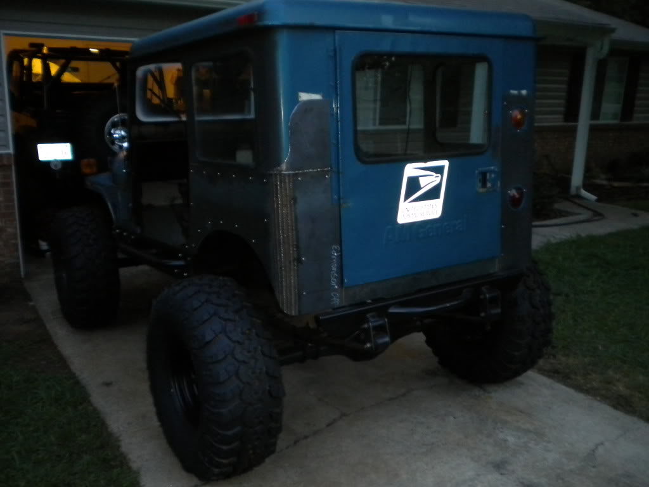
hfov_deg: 52.6
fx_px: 656
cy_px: 244
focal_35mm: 35
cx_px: 324
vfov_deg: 40.7
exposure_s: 1/30
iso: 400
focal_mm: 6.3
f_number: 3.1
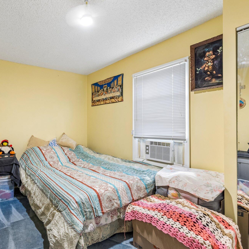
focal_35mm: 20
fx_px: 163
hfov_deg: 71.6
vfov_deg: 74.8
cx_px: 75
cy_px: 121
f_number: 7.1
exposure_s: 1/20
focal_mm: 15
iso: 1000
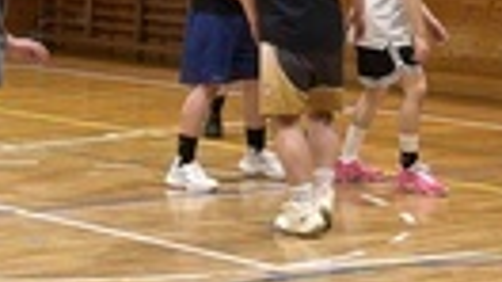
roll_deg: -1.0
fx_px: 2101
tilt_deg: +0.7
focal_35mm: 158
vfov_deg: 7.6
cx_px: 270
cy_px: -114
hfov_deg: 13.6
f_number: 1.78
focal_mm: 6.76
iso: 160
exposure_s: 1/50
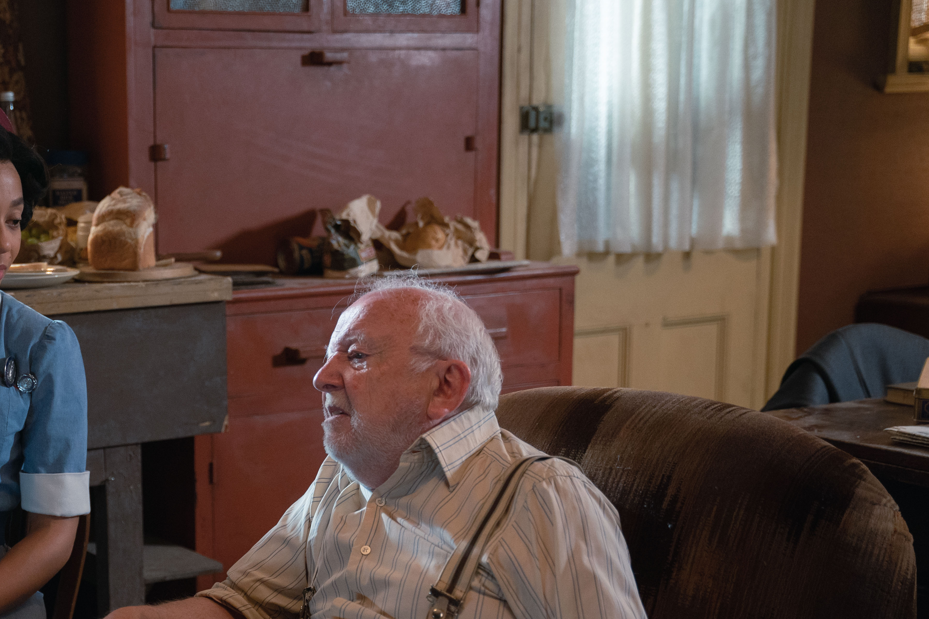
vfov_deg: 19.3
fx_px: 1806
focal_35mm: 70
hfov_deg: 28.4
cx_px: 232
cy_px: 465
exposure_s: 1/125
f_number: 2.8
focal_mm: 45
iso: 2500
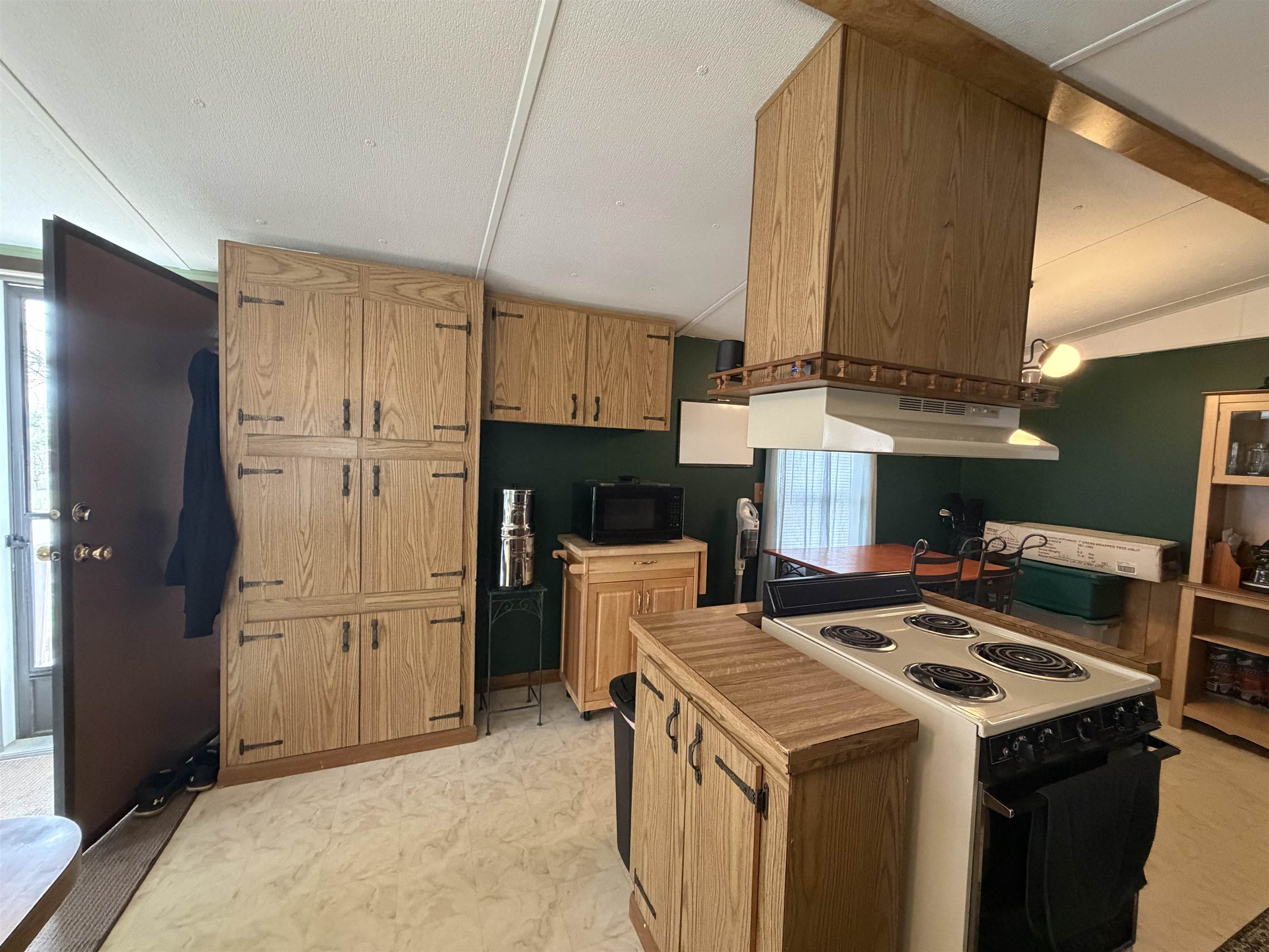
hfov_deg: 102.1
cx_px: 634
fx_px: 513
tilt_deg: -2.5
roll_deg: -2.8
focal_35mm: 14
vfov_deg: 85.7
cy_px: 476
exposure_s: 1/60
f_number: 2.2
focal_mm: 2.22
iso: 500
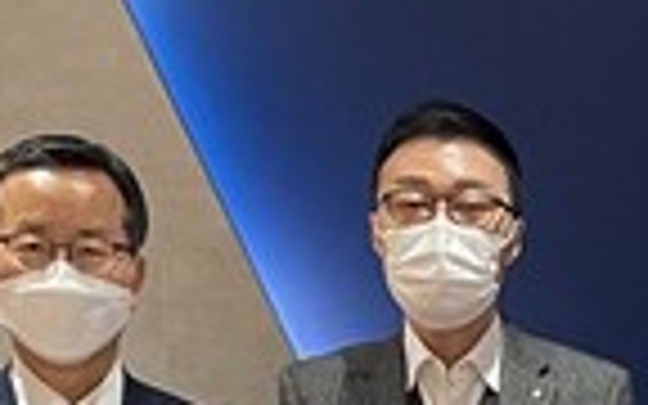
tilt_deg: -7.8
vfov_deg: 7.0
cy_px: 1082
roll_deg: +0.9
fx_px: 3038
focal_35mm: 172
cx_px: 801
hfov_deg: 11.9
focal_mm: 4.2
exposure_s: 1/60
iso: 200
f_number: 1.6
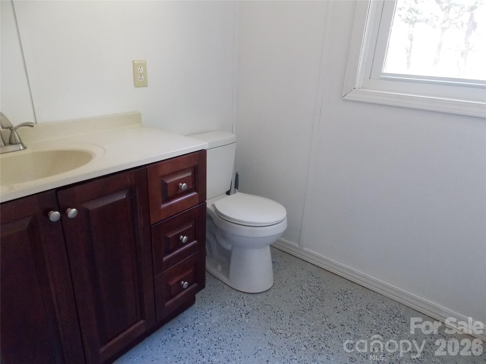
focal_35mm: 24
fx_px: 337
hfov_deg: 71.6
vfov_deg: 56.8
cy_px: 182
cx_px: 243
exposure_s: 1/30
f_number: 3.1
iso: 320
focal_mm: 4.3
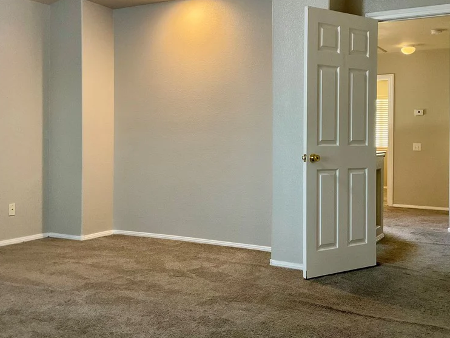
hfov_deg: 46.7
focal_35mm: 40
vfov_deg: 35.9
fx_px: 520
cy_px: 146
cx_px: 255
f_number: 1.8
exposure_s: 1/60
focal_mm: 3
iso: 200
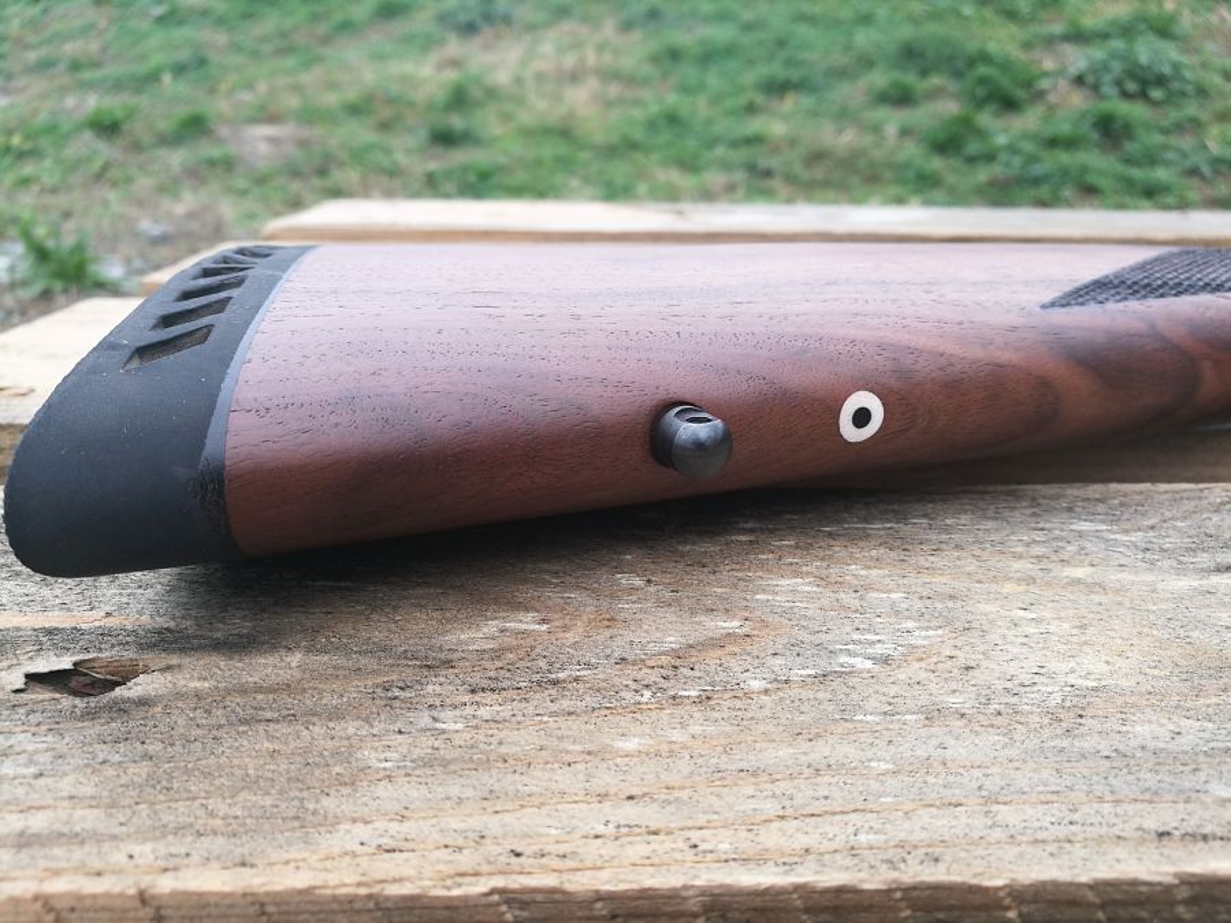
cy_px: 462
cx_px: 616
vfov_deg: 51.4
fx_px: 960
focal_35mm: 27
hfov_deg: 65.3
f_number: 2.2
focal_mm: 4.5
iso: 64
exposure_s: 1/60
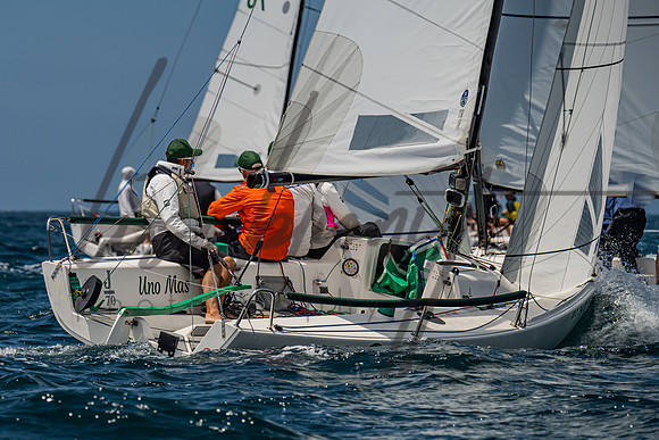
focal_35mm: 344
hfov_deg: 6.0
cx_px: 210
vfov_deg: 4.0
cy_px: 300
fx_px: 6305
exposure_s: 1/4000
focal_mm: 250
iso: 400
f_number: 6.3
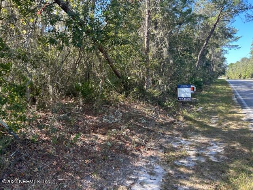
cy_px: 95
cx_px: 126
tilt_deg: -6.1
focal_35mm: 26
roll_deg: +2.0
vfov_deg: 53.1
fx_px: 190
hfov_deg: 67.3
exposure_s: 1/424
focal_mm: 5.7
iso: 50
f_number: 1.5
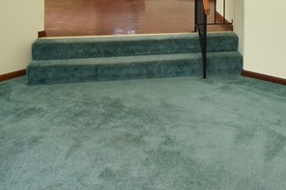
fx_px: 437
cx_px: 219
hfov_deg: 35.3
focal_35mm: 55
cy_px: -57
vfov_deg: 22.1
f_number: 5
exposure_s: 1/200
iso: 400
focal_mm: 10
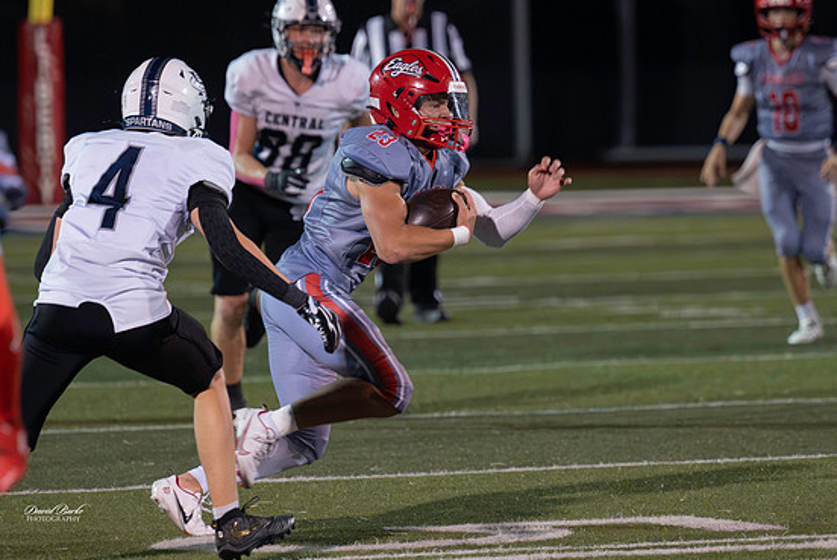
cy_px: 287
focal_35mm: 394
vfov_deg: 3.5
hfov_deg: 5.2
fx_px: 9167
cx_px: 408
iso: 16000
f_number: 4
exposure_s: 1/800
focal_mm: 250
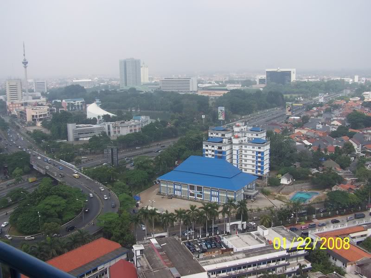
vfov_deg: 37.7
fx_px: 407
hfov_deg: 49.0
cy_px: 139
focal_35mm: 38
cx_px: 186
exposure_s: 1/500
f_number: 4
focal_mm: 6.3
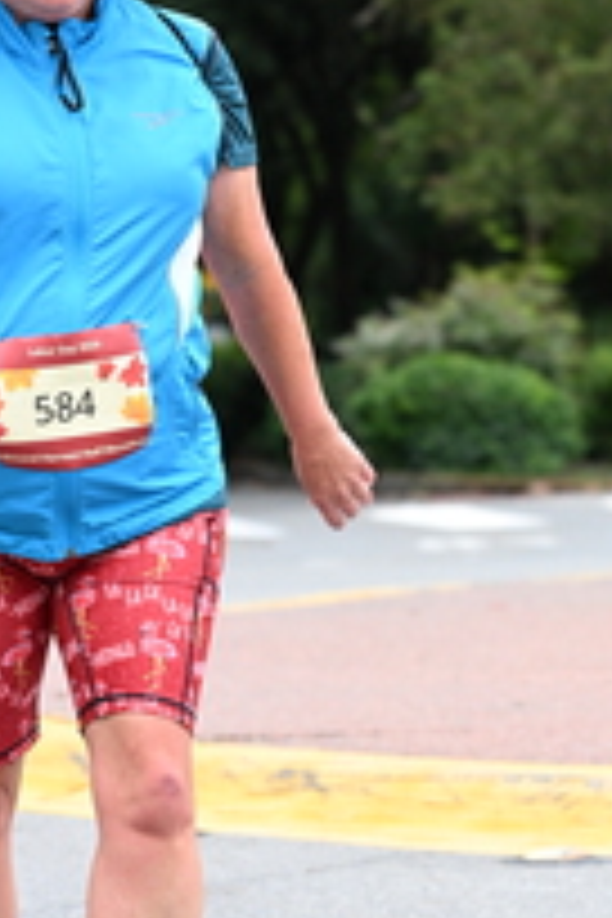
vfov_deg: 9.0
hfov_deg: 6.1
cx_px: 290
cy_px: 166
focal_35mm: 227
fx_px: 5788
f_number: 4
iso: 1600
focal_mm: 84
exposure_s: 1/500
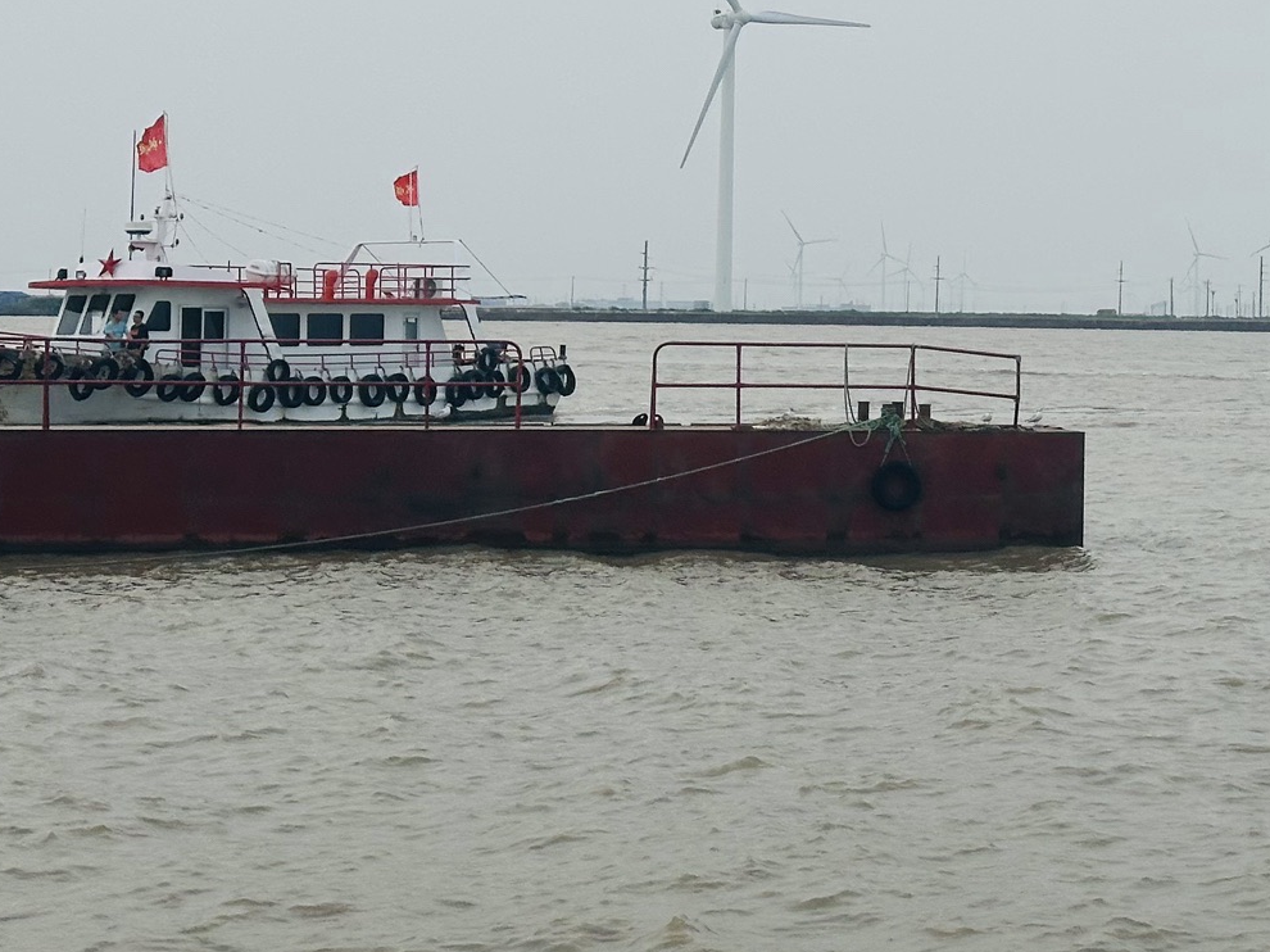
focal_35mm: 97
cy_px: 114
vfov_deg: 15.1
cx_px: 1224
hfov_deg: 19.7
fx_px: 3558
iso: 64
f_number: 1.78
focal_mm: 6.86
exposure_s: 1/1376
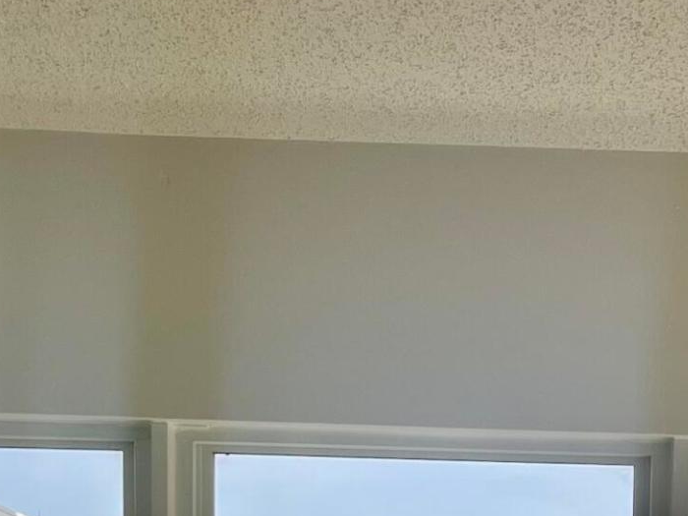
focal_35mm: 107
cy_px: 939
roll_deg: -0.9
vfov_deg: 12.6
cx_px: 633
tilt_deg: -5.1
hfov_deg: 18.1
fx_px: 2127
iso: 50
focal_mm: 5.1
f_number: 1.6
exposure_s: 1/943
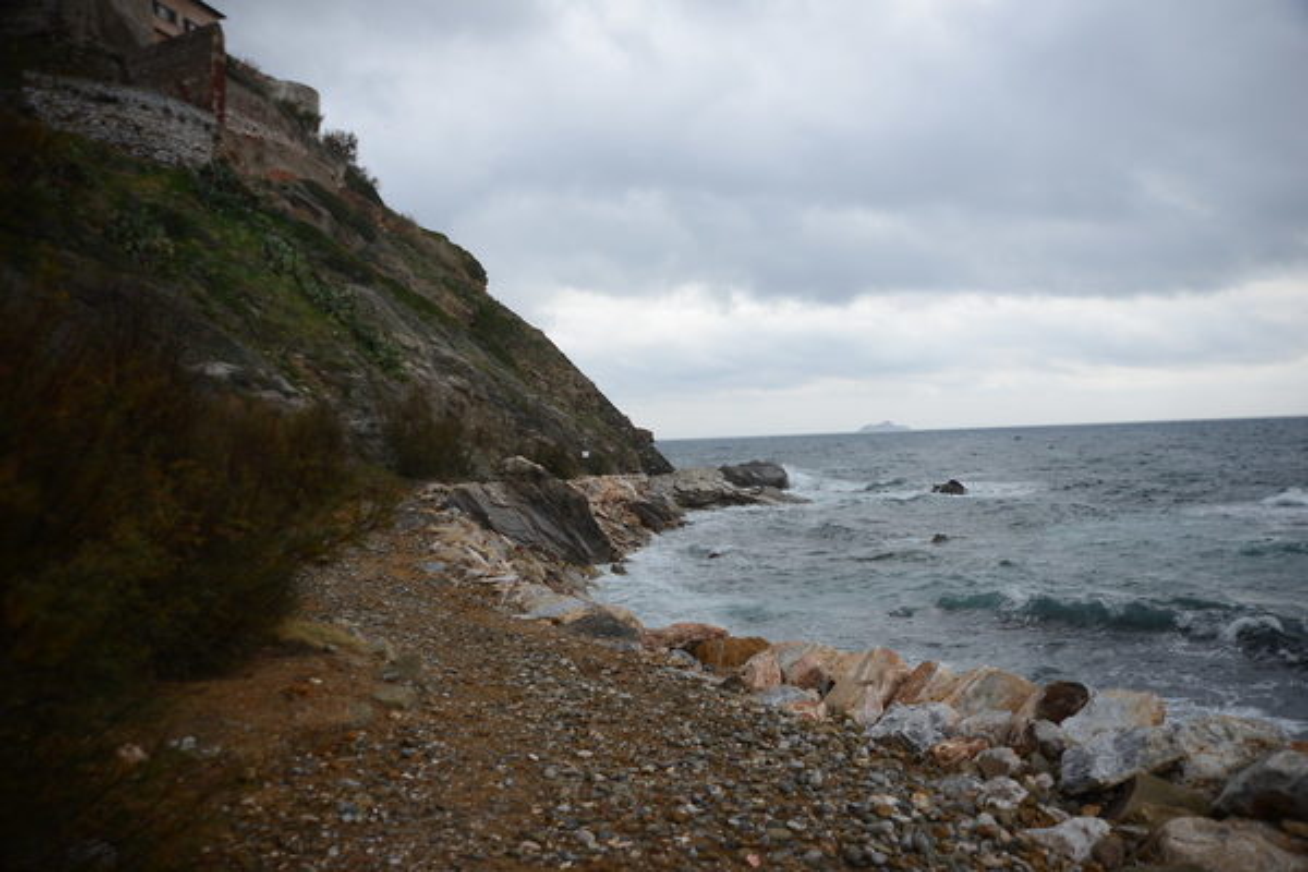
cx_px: 654
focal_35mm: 38
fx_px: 1381
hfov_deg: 50.7
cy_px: 436
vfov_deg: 35.1
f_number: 5.6
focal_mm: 38
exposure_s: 1/1600
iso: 800
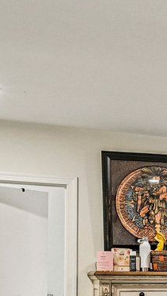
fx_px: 724
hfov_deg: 10.9
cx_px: 418
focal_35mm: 92
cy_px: 269
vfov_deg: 22.6
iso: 800
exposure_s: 1/20
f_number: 8
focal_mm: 16
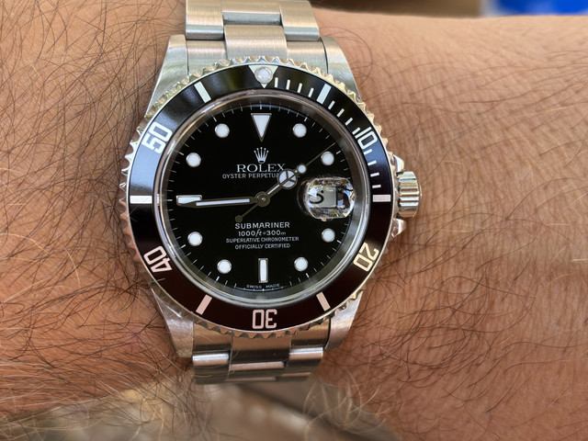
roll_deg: +3.3
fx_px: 883
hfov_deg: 36.8
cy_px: 220
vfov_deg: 28.0
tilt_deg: -36.6
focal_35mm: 52
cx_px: 294
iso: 25
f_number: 1.6
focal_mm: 5.96
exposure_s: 1/140
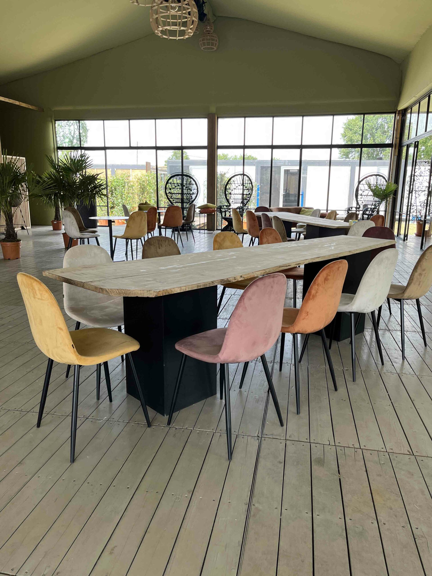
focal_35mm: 26
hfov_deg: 53.1
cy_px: 288
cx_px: 216
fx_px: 433
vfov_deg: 67.3
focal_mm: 5.1
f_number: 1.6
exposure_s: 1/258
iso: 40
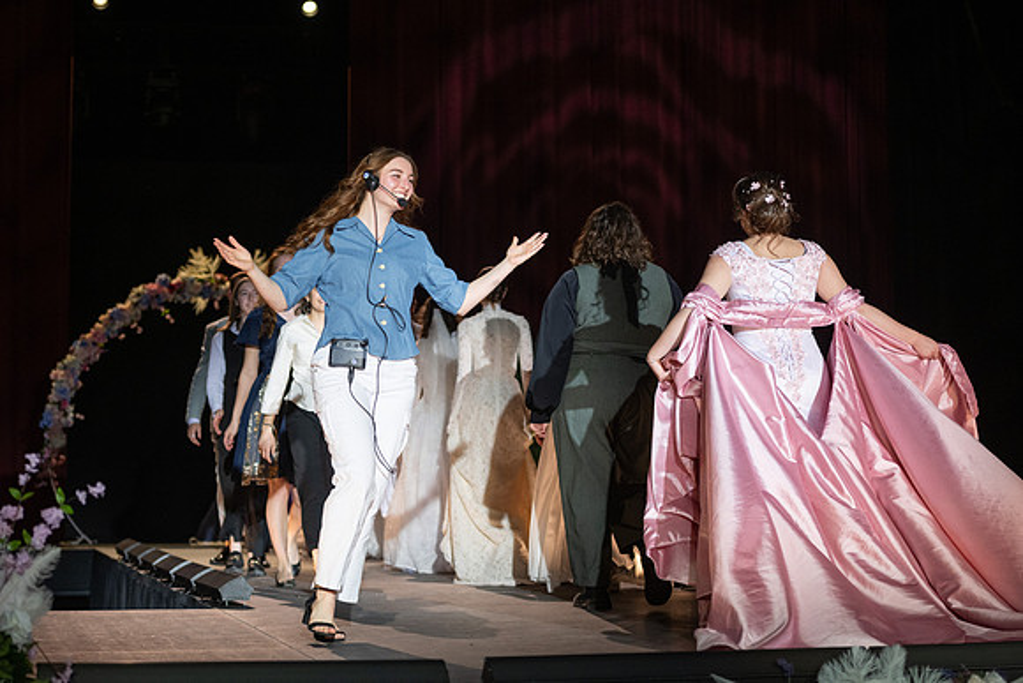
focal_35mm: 91
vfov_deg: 15.1
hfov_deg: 22.4
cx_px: 489
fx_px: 2580
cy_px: 333
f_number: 2.8
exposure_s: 1/1000
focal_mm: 70
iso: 500
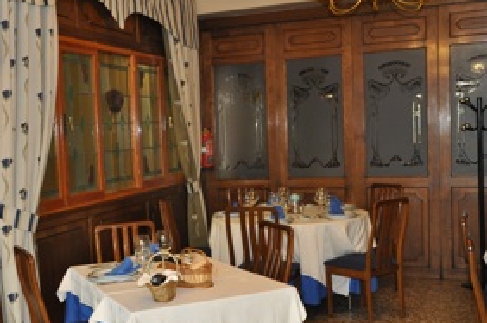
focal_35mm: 51
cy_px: 189
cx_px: 197
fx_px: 689
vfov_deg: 26.3
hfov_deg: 38.8
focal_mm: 24
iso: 800
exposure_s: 1/60
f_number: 3.8
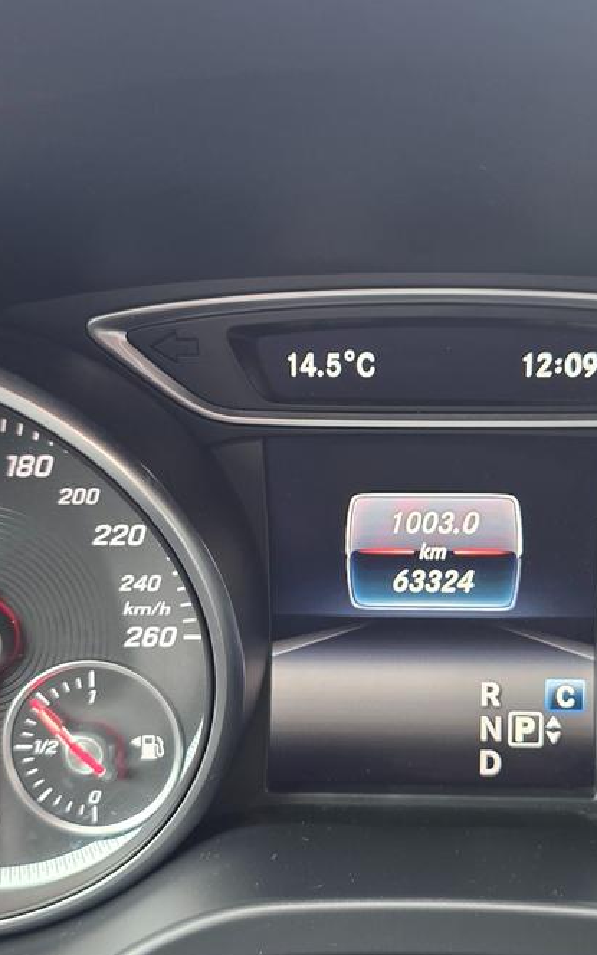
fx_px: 1224
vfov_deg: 42.3
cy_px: 597
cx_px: 360
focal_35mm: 47
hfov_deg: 27.4
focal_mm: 6.3
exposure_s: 1/50
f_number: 1.7
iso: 160
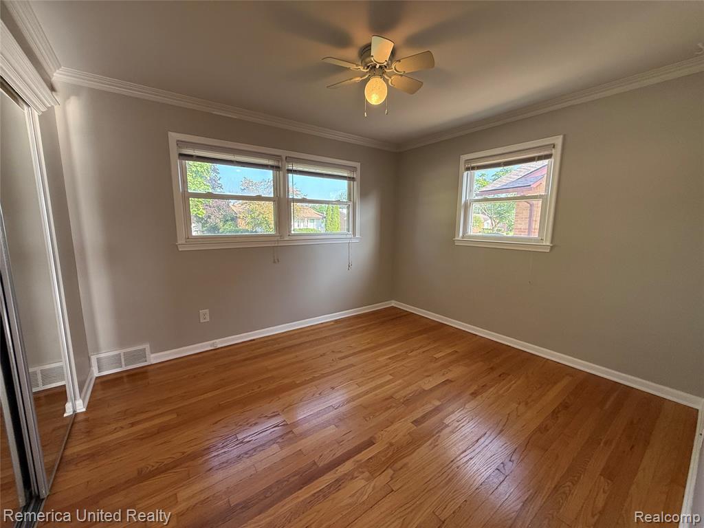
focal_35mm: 14
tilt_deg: -8.1
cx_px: 352
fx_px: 285
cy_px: 264
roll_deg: +0.1
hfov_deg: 102.1
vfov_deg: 85.7
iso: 125
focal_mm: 2.22
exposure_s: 1/99
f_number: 2.2
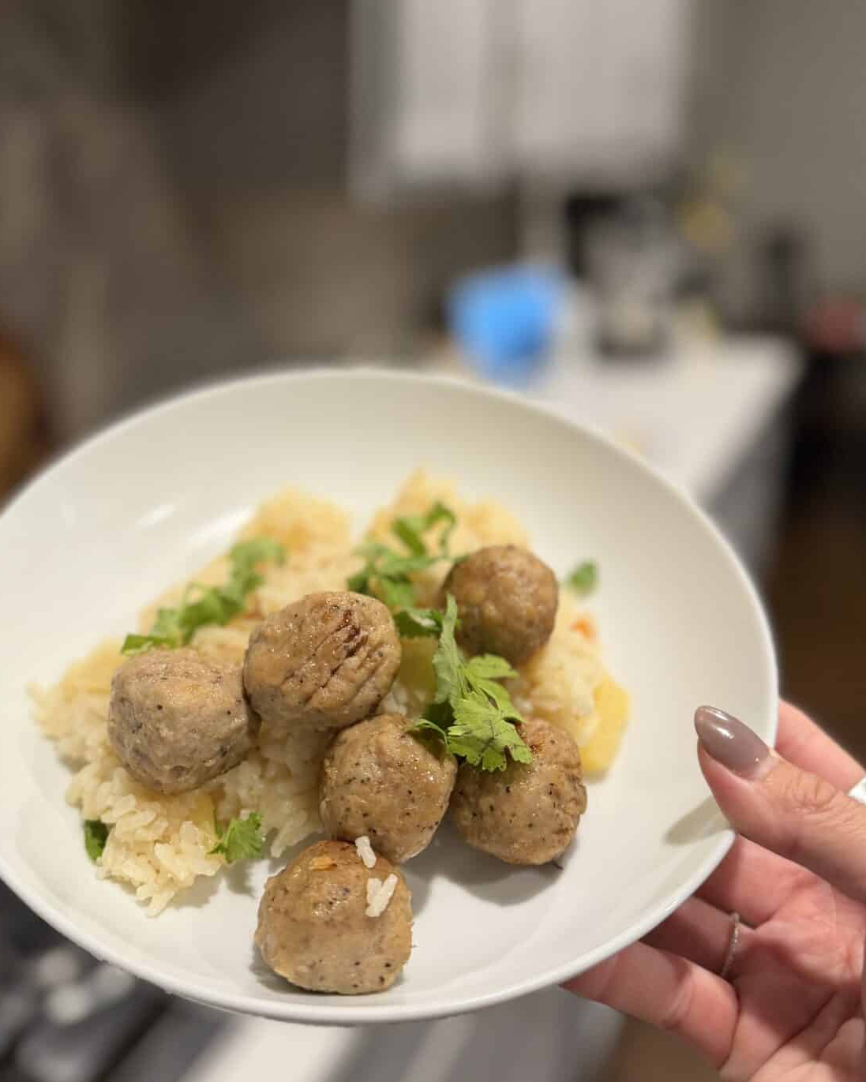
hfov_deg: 42.1
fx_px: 1121
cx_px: 362
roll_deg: -0.6
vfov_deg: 51.3
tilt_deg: -16.4
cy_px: 455
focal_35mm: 35
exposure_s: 1/60
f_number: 1.78
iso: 200
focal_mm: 6.76
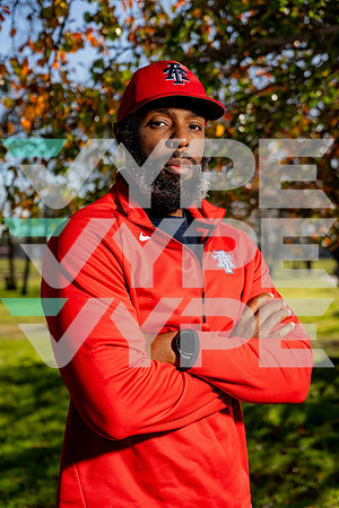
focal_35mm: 56
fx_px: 791
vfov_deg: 35.6
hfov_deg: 24.2
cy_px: 254
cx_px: 170
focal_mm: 56
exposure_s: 1/1250
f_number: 4
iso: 100
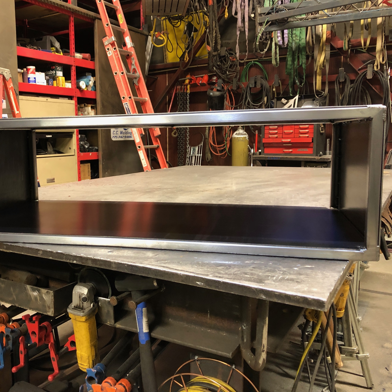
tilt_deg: -6.2
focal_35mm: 34
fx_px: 436
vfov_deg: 48.4
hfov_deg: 47.8
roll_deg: +1.1
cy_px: 190
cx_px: 137
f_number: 1.8
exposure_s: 1/15
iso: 80
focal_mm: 4
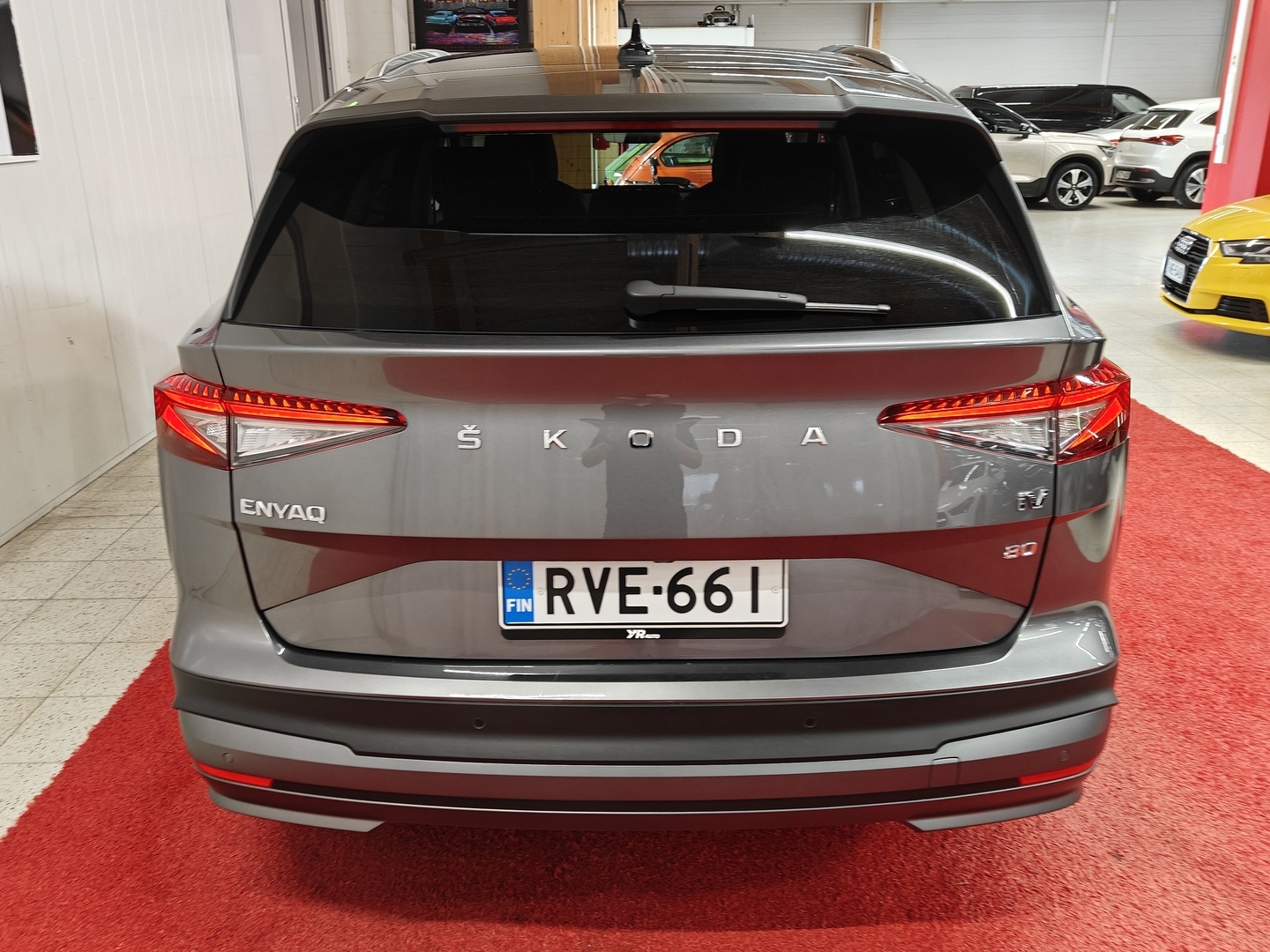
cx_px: 635
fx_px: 1027
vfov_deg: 49.7
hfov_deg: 63.4
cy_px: 476
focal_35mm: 28
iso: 80
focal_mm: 5.59
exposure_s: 1/50
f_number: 1.8
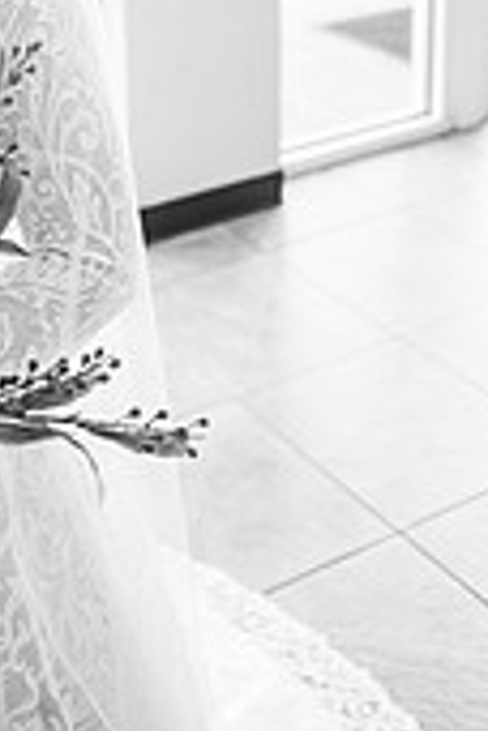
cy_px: -162
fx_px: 1281
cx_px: -73
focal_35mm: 63
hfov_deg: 20.4
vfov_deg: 27.7
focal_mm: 24
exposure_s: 1/160
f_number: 1.8
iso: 400
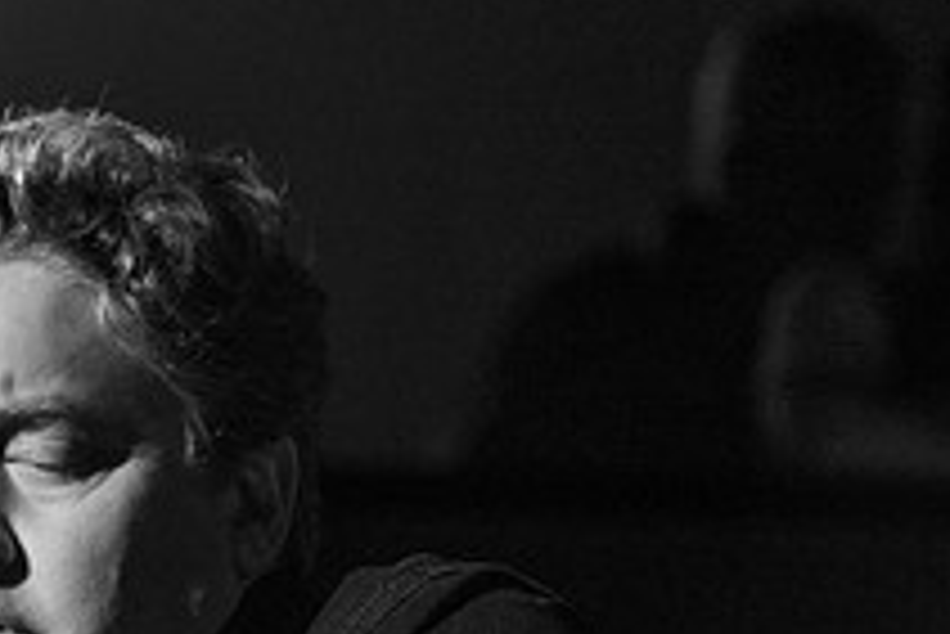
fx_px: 12279
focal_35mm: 465
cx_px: -27
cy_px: 551
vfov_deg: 3.0
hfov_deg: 4.4
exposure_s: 1/100
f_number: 6.3
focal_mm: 169
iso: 1000
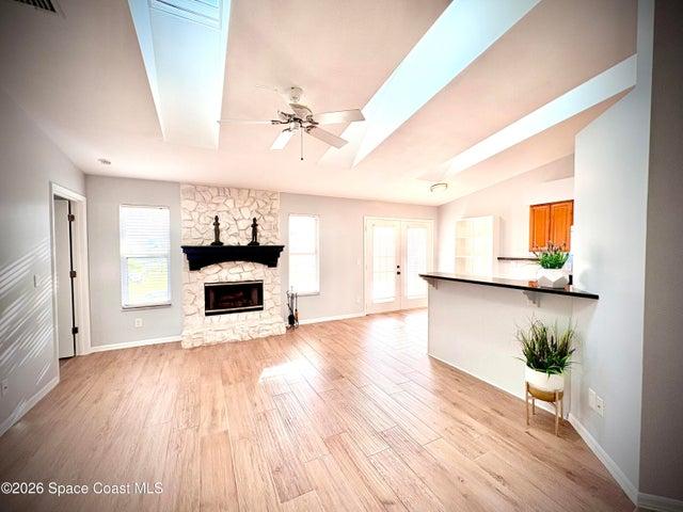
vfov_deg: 85.7
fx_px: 276
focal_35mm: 14
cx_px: 342
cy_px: 256
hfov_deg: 102.1
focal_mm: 2.22
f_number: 2.2
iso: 80
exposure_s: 1/120
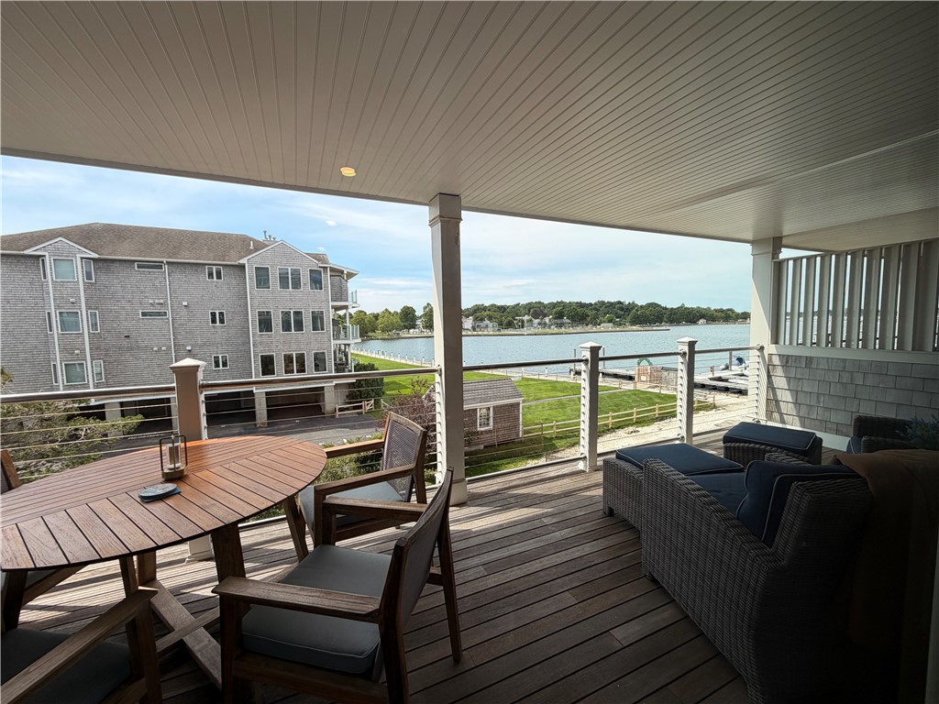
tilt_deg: -5.0
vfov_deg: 85.7
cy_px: 352
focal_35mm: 14
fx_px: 380
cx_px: 470
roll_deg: +1.2
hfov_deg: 102.1
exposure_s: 1/770
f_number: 2.2
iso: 40
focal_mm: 2.22
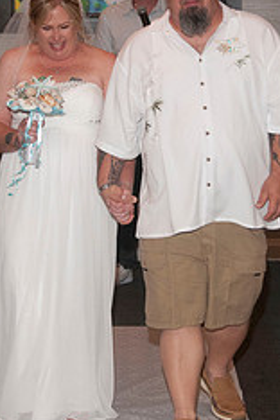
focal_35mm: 121
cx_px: 130
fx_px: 1412
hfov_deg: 11.3
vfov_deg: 16.9
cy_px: 140
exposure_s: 1/60
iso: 800
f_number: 5.6
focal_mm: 42
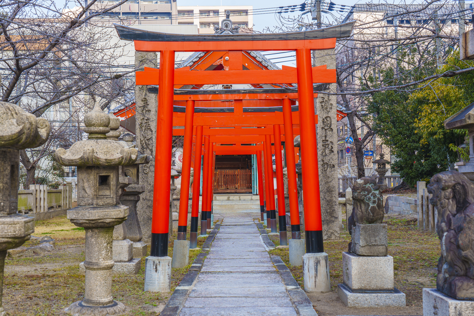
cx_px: 237
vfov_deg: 27.0
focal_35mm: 50
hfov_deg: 39.6
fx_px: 658
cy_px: 158
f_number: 8
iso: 100
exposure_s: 1/60
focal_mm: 50
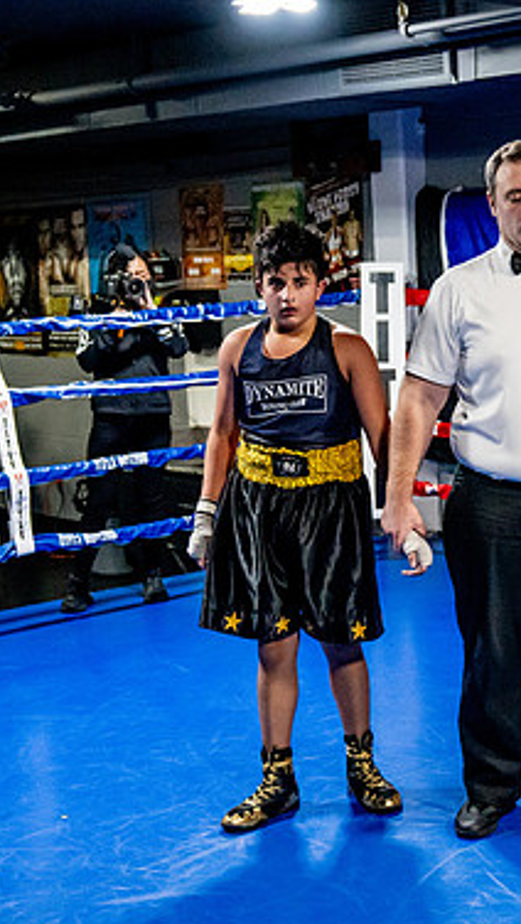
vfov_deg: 33.3
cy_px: 471
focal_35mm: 63
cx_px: 568
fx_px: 1544
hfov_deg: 18.4
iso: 5000
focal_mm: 26
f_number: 2.8
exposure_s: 1/800
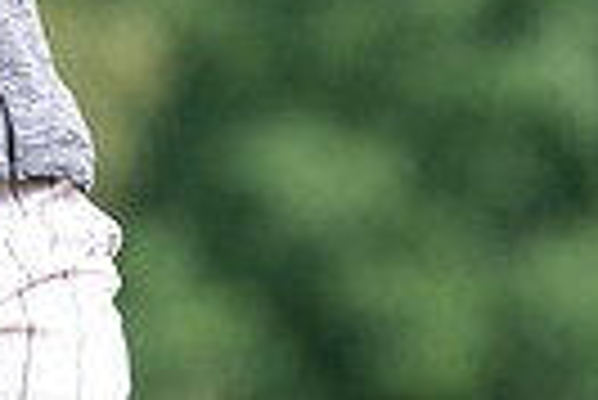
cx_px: -634
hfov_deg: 0.9
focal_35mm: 2287
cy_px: -452
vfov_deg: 0.6
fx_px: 38031
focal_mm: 350
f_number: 5.6
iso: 1250
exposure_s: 1/1000
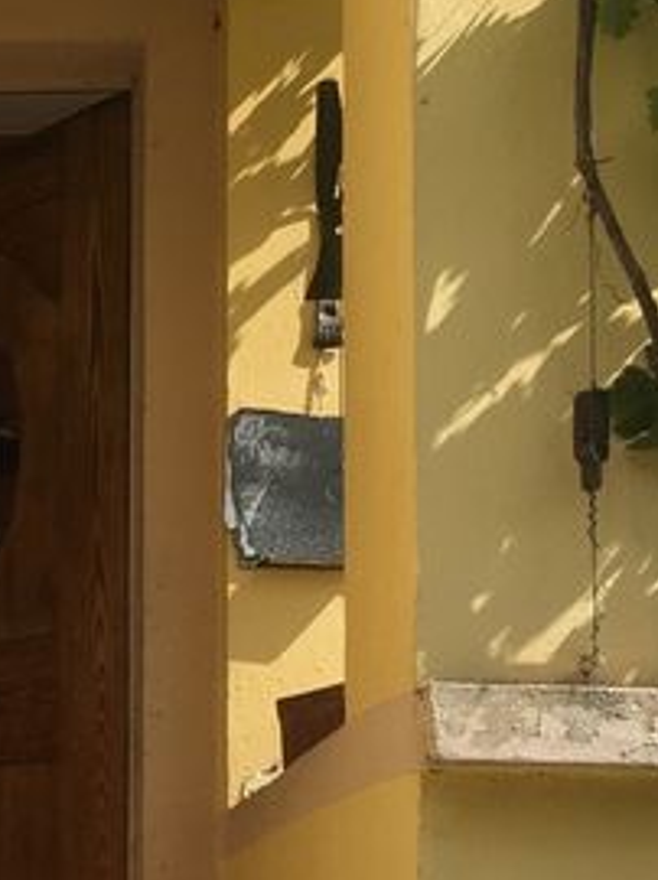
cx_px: -169
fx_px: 2183
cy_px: 756
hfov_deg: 16.3
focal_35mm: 86
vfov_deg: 22.3
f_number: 2.2
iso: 25
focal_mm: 4.15
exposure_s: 1/1202
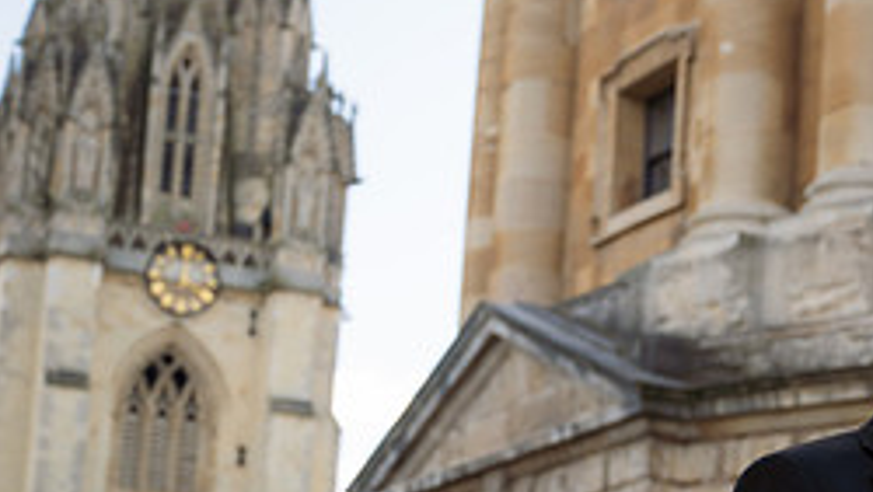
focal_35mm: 119
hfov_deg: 17.8
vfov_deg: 10.1
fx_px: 2756
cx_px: 754
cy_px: 455
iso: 100
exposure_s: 1/200
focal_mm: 49
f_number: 4
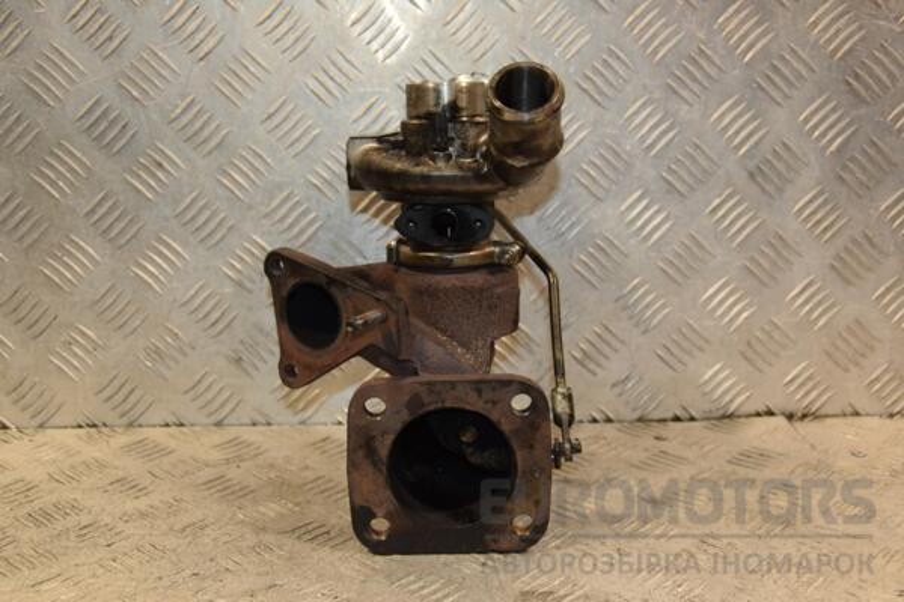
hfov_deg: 43.6
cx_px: 452
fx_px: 1130
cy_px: 301
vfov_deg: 29.9
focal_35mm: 45
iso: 800
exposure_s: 1/160
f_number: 5
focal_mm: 30
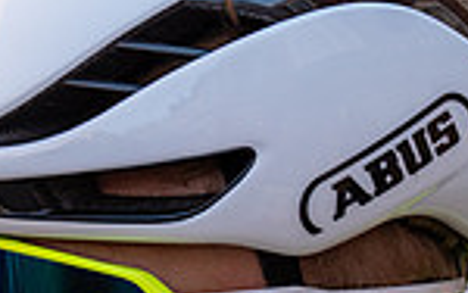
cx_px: 368
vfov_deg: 2.6
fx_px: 6484
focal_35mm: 508
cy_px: 572
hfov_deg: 4.1
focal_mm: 129
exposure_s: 1/1000
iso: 640
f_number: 4
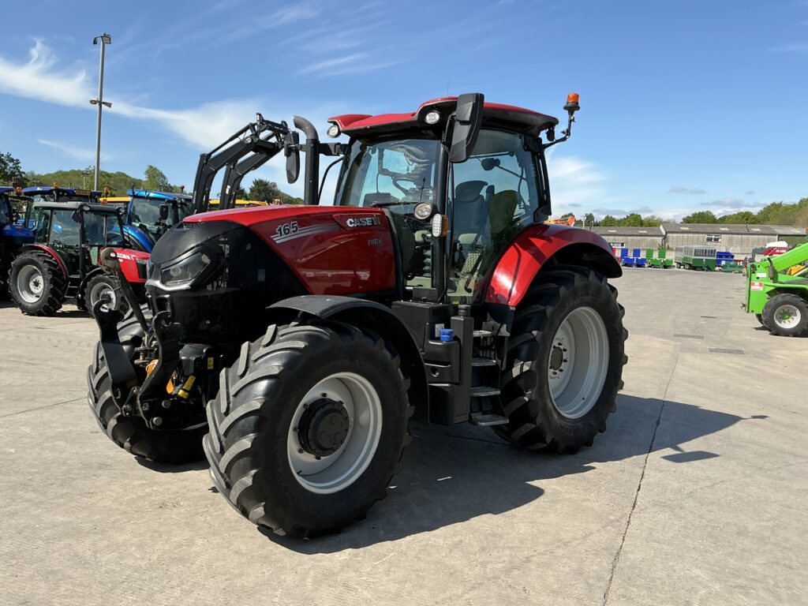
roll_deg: -0.9
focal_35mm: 28
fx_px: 654
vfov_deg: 49.7
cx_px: 404
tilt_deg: -2.7
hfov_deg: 63.4
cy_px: 303
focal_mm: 3
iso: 25
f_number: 1.8
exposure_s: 1/1534
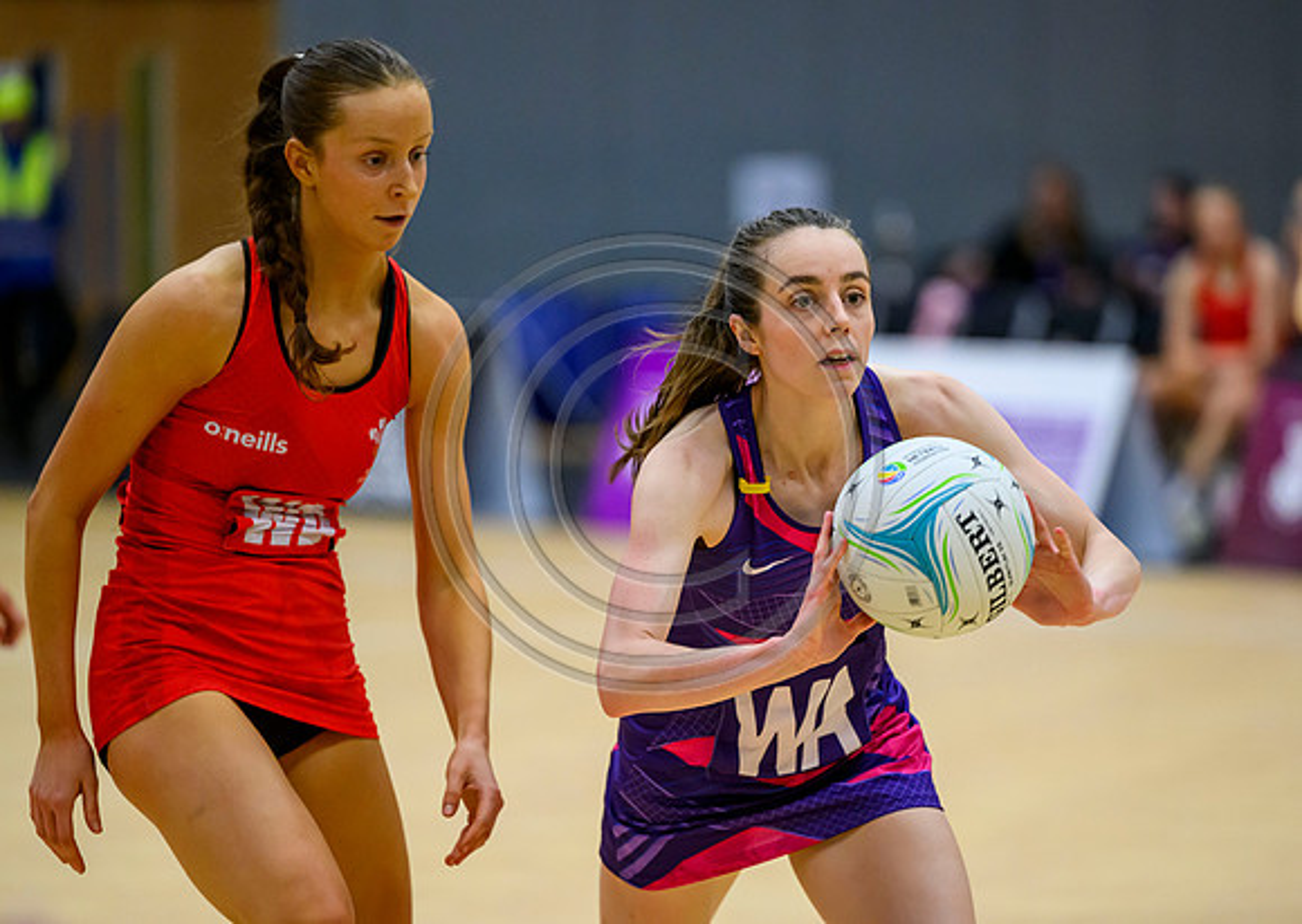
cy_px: 409
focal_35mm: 236
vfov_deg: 6.1
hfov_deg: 8.5
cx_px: 777
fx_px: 8716
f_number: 2.8
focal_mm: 200
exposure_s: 1/1250
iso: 5000
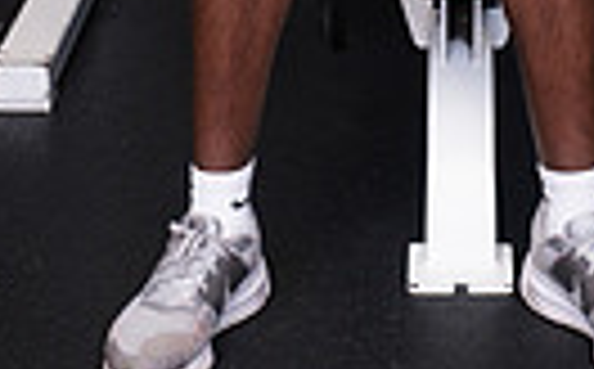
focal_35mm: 153
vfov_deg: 7.9
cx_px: 400
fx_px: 2473
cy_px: -518
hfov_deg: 13.7
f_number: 6.3
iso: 500
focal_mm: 44
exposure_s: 1/400
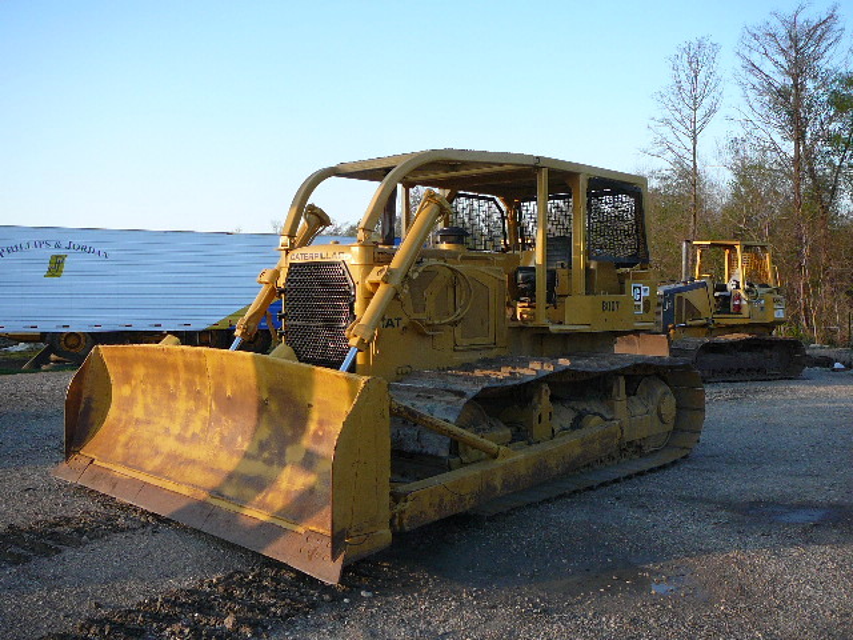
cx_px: 426
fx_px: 862
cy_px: 320
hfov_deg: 52.6
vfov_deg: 40.7
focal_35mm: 35
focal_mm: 5.2
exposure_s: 1/320
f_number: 2.8
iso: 80
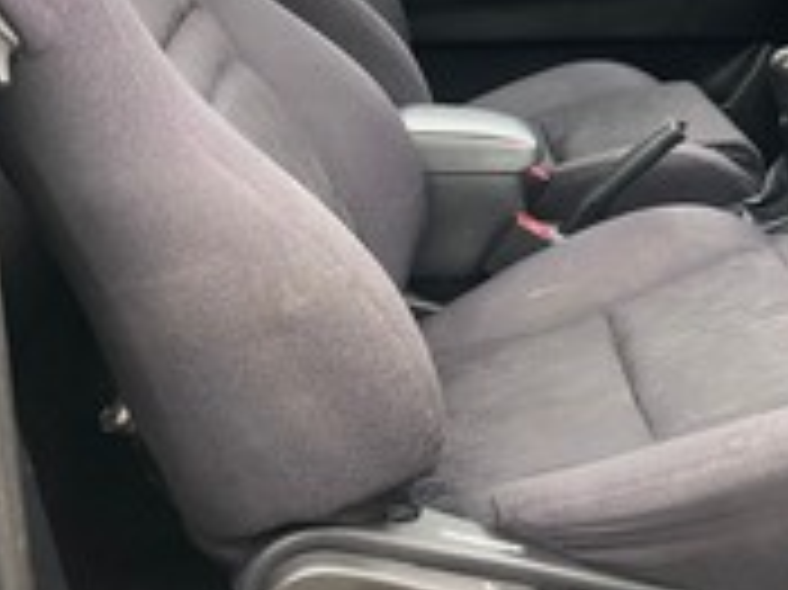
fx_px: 1274
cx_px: 702
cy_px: 207
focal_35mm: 56
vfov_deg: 26.0
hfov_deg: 32.7
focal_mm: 4
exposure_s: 1/120
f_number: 1.8
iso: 32
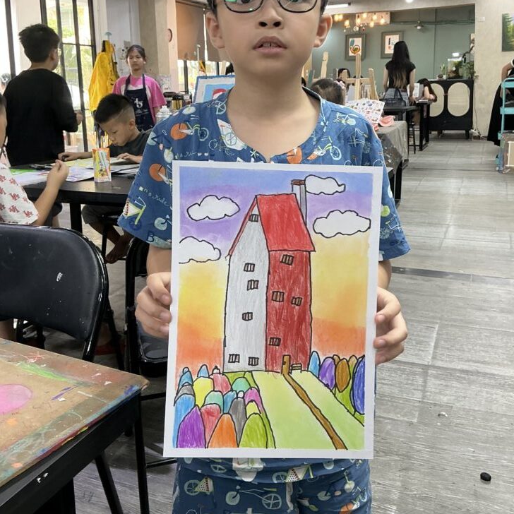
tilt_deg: -10.6
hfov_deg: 48.4
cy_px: 178
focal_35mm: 34
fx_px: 571
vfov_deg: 47.8
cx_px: 253
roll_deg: +1.1
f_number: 1.8
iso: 50
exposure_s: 1/50
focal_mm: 3
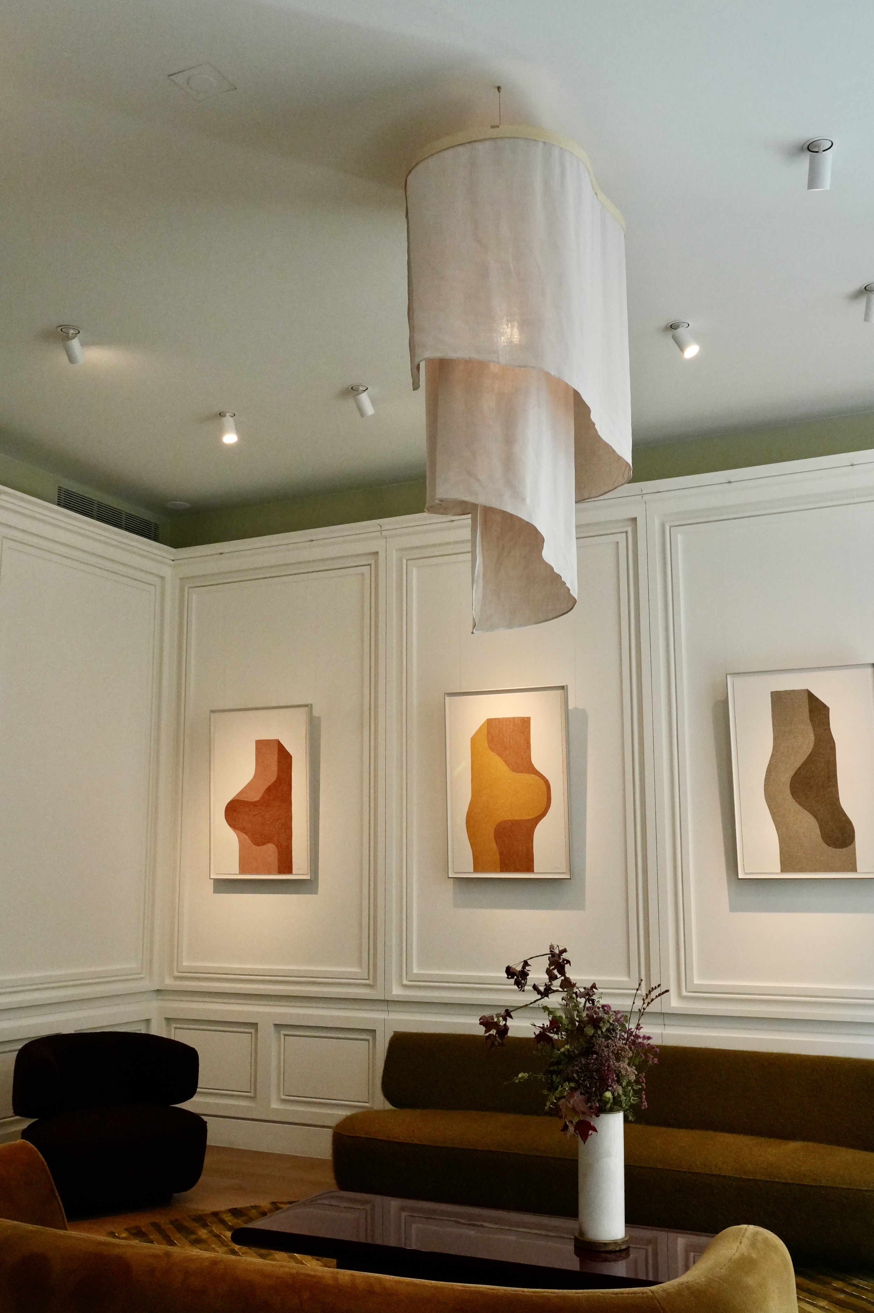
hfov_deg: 38.3
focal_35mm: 34
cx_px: 437
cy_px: 656
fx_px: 1257
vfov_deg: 55.1
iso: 2500
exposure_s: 1/500
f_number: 8
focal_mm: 23
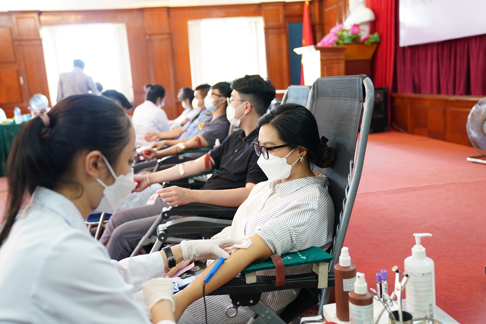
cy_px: 162
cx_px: 243
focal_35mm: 35
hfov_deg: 54.4
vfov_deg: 37.9
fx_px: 472
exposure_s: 1/40
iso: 1250
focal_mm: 35
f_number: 2.8
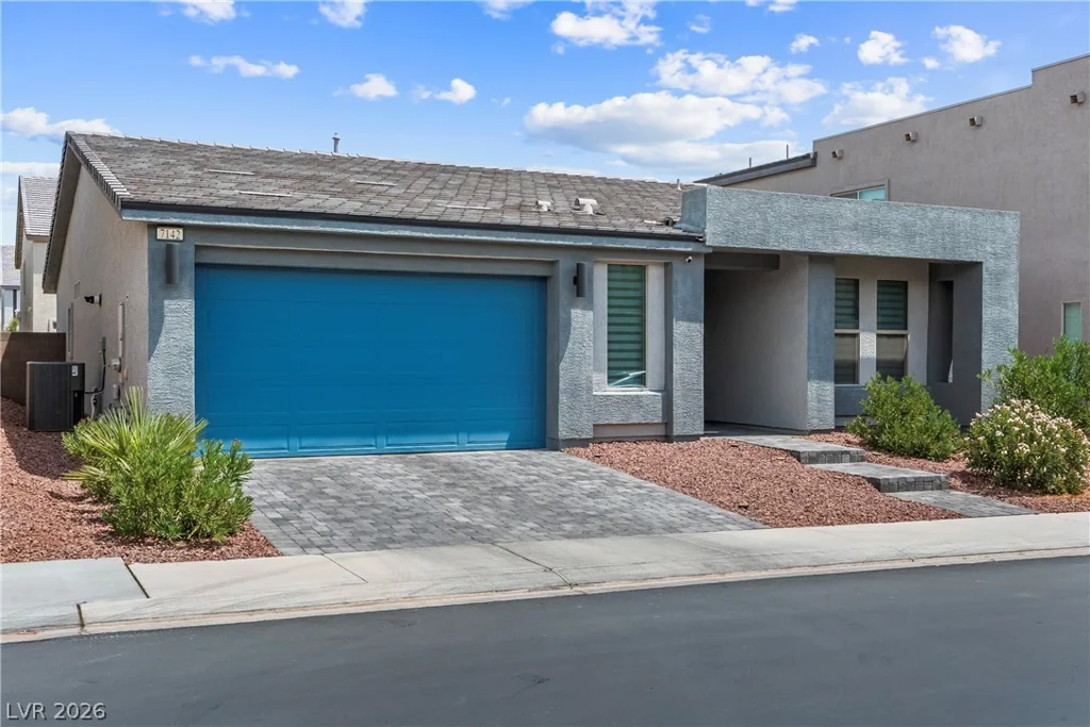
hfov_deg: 53.1
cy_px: 364
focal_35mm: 36
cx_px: 545
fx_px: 1090
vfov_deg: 36.9
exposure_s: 1/640
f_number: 8
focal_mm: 24
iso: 400
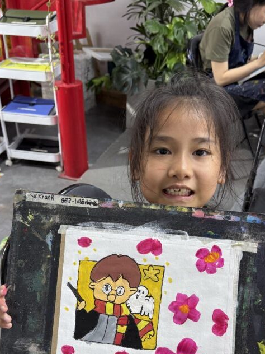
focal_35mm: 38
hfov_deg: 37.7
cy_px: 244
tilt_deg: -37.6
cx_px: 131
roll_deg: -2.7
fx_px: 388
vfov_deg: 47.9
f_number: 1.78
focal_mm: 6.76
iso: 160
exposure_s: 1/100
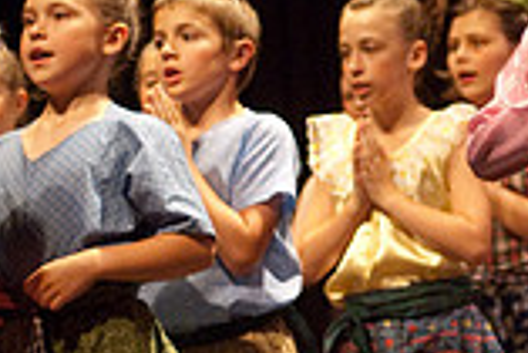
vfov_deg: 6.2
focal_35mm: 221
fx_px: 3244
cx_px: 622
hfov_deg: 9.2
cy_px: 158
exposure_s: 1/125
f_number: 2.8
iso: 1000
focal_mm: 40
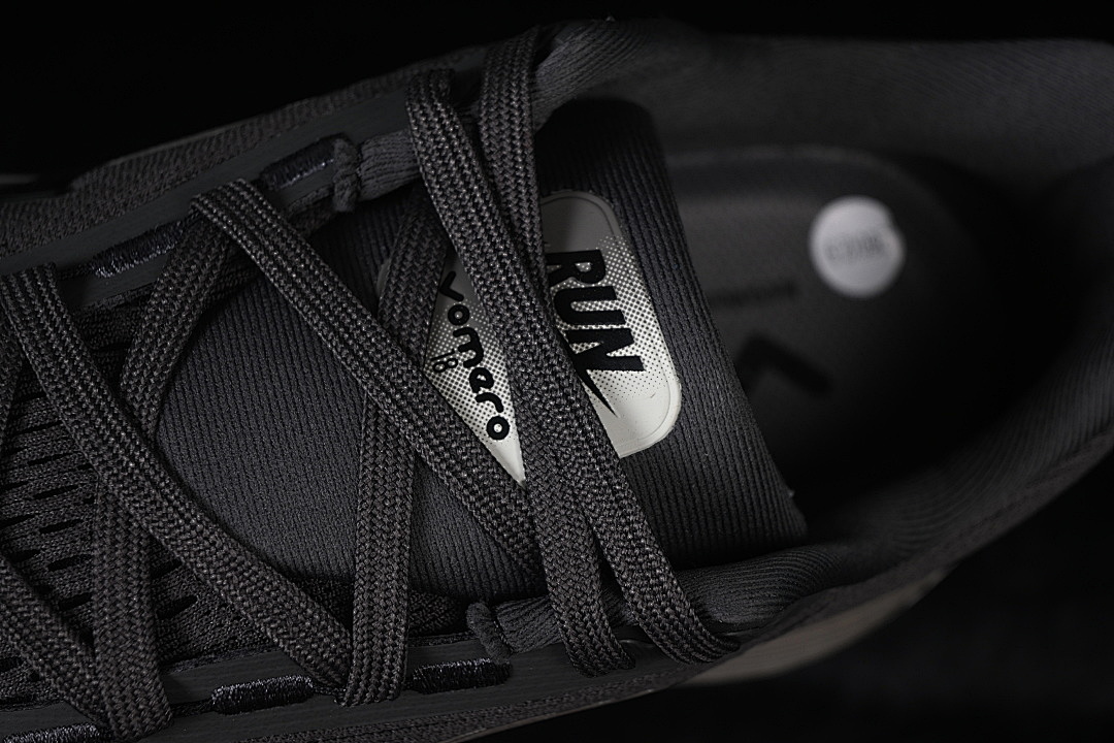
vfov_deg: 18.2
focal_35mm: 75
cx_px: 557
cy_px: 372
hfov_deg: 27.0
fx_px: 2321
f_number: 6.3
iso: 160
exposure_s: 1/60
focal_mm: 50
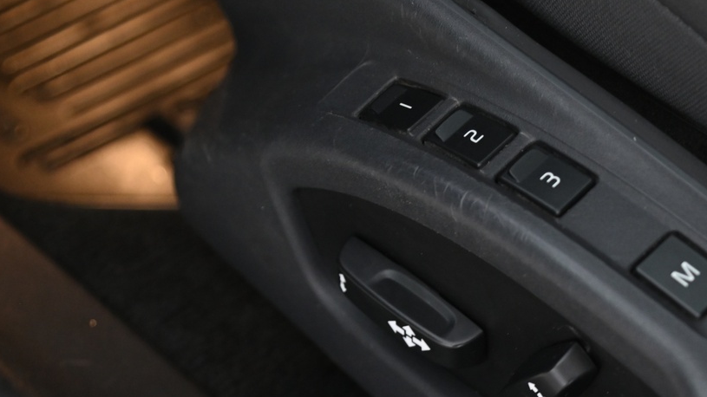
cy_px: 392
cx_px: 529
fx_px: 2268
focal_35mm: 121
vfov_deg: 9.9
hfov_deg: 17.6
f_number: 4
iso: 2000
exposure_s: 1/13
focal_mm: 58
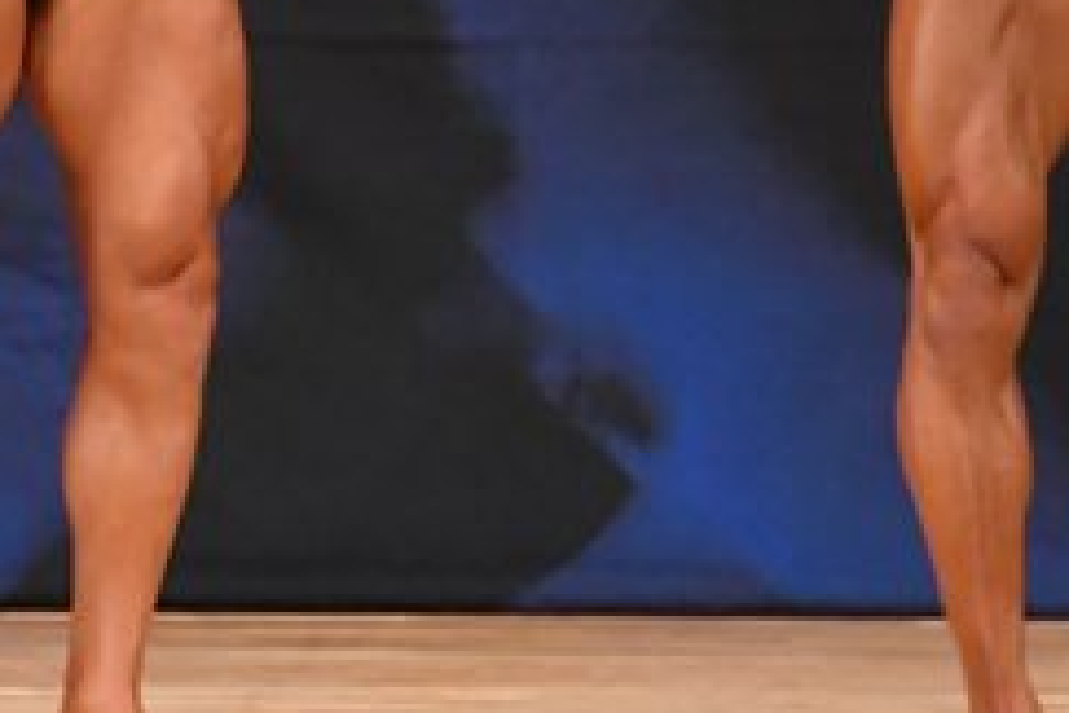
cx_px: -600
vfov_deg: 1.5
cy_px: -242
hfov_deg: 2.3
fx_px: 26990
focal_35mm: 909
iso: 5600
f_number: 5.6
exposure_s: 1/400
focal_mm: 190
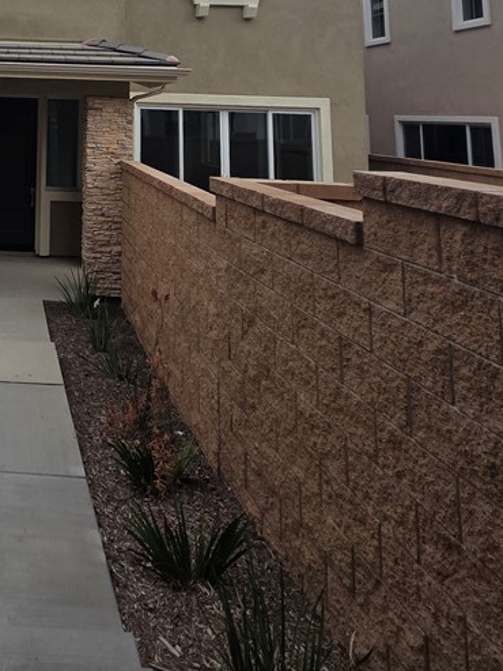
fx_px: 523
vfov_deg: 55.2
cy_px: 48
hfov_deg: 43.4
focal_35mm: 27
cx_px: -10
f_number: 2.2
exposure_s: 1/1686
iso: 50
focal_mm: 2.2
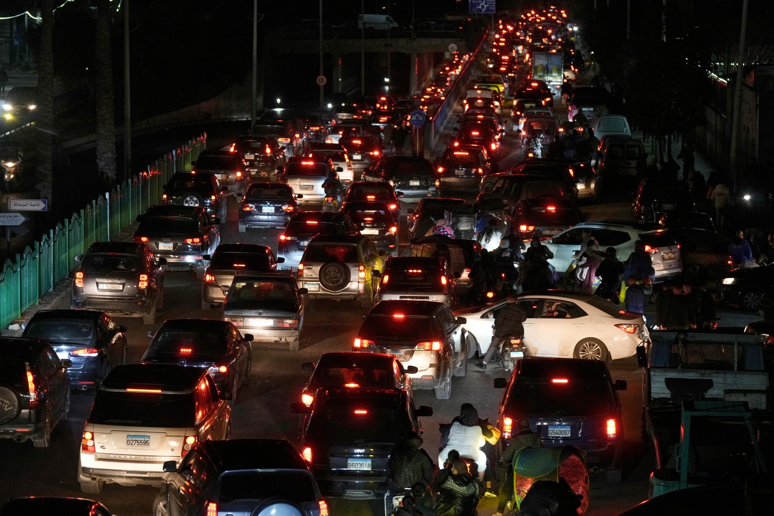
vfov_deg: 10.8
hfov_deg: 16.1
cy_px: 258
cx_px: 387
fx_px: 2730
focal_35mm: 127
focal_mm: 127
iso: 2500
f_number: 4
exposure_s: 1/160
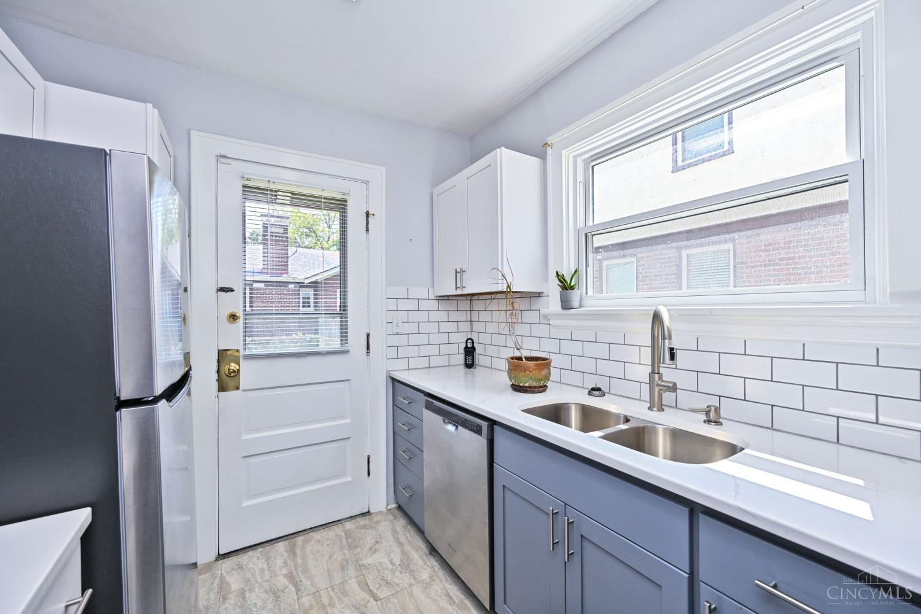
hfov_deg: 104.3
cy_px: 307
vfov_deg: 81.2
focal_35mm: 14
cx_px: 460
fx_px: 358
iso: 200
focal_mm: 14
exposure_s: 1/125
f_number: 5.6
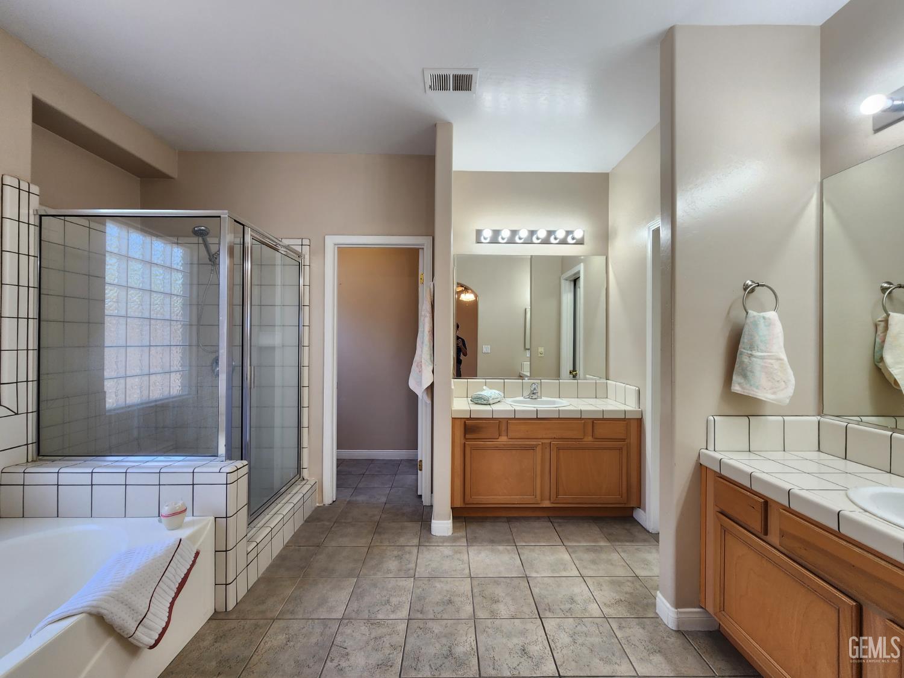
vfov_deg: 89.9
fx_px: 339
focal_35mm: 13
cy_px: 339
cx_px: 452
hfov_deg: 106.2
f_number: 2.2
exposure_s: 1/60
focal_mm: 2.2
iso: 80
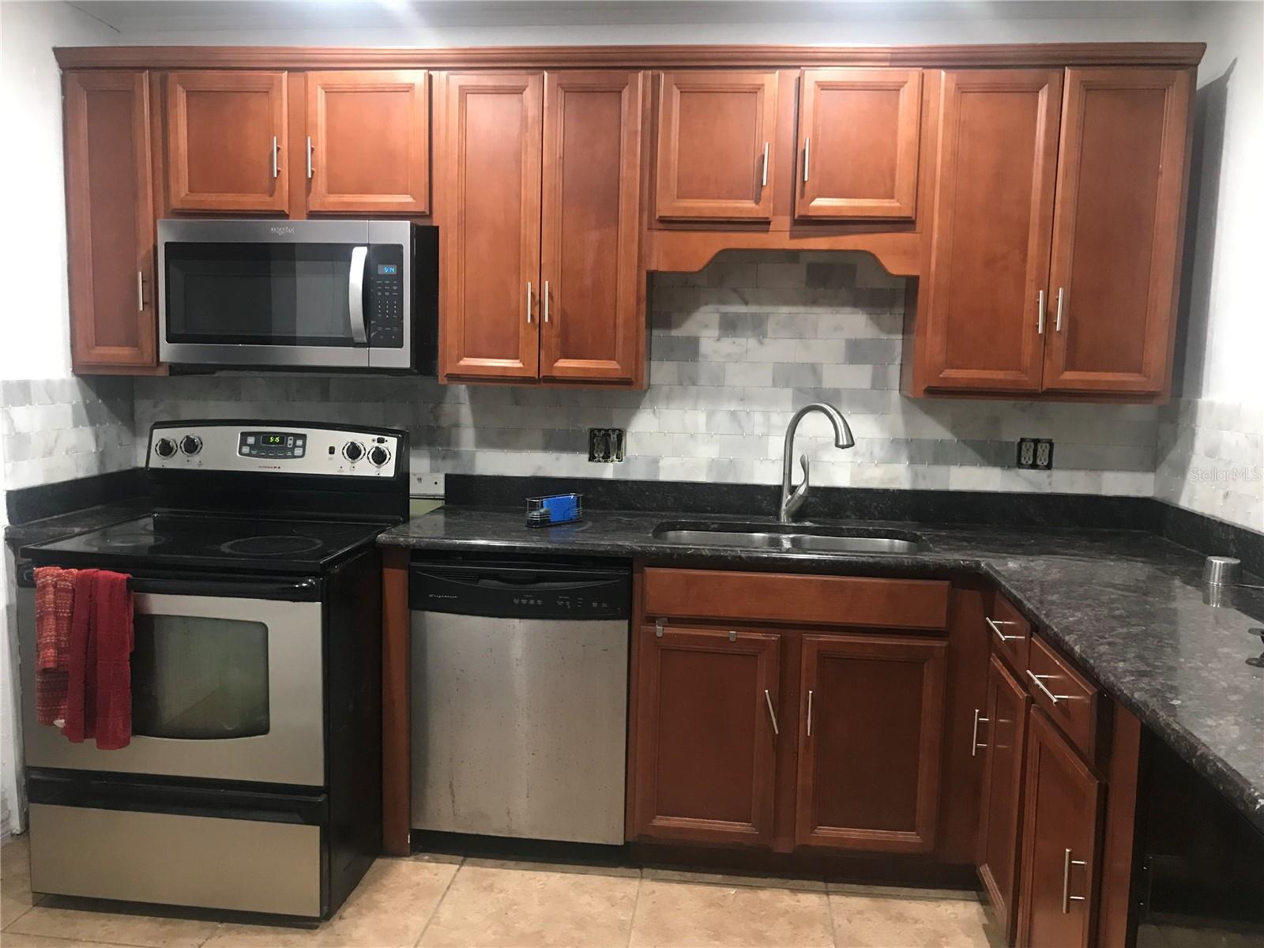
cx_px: 632
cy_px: 474
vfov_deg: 49.7
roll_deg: -0.1
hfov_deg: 63.4
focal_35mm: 28
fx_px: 1022
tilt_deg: -5.0
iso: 100
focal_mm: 3.99
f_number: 1.8
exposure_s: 1/13
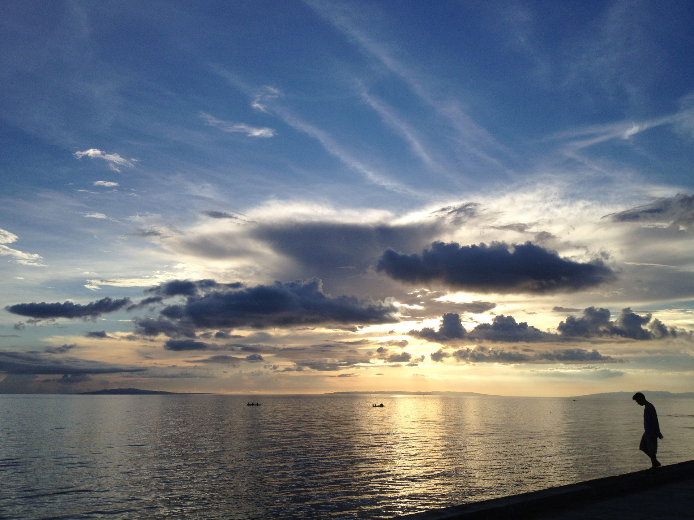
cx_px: 347
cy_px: 260
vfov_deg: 40.7
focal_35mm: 35
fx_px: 702
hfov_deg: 52.6
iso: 64
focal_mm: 4.28
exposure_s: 1/2404
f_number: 2.4
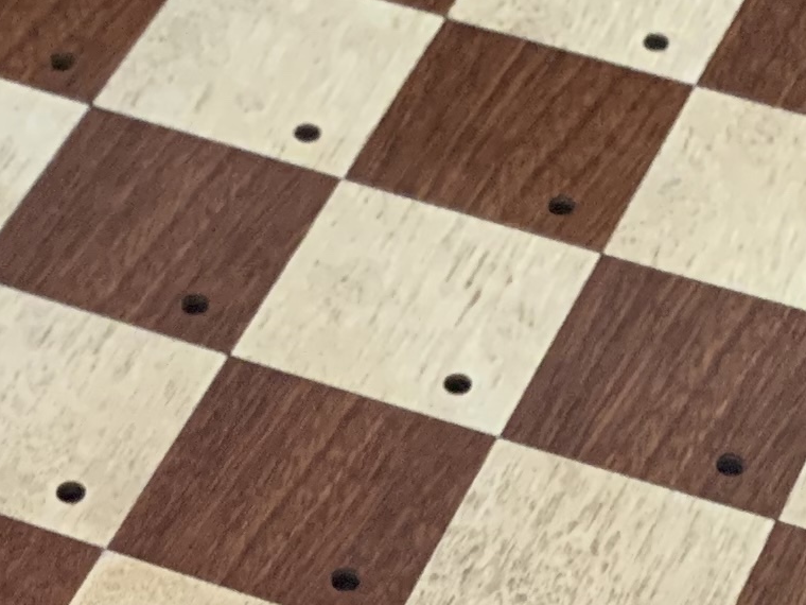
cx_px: 470
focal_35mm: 138
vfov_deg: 10.2
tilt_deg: -54.2
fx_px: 3213
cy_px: 1072
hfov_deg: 14.3
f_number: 1.8
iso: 400
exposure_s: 1/52
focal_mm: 4.25
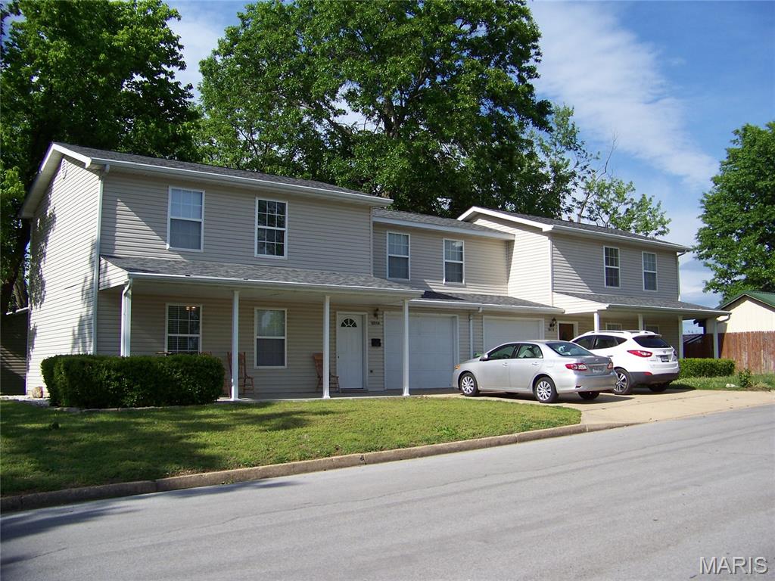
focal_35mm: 36
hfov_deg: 51.4
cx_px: 388
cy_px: 290
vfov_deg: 39.7
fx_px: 806
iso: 64
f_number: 2.8
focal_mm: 5.85
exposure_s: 1/1000
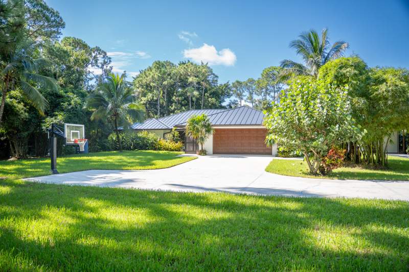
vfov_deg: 46.3
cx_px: 204
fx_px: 319
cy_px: 136
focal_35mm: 28
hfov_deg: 65.4
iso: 100
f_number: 2.8
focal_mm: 18.7
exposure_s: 1/500
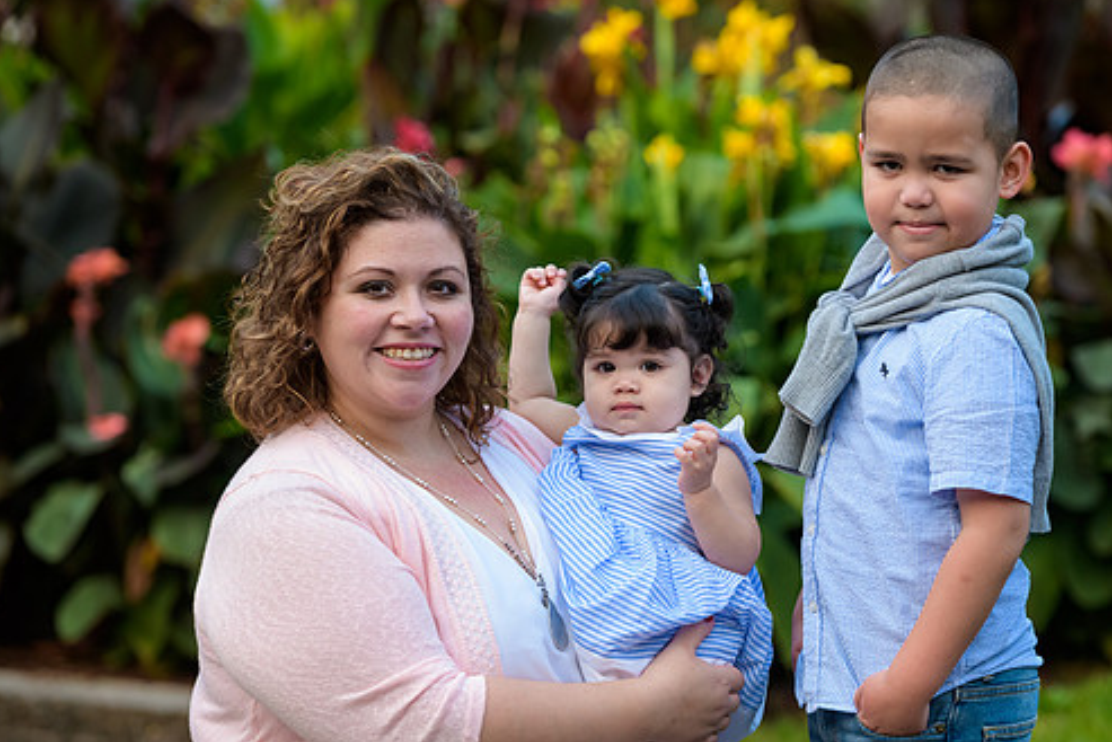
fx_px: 4542
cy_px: 387
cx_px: 643
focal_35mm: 147
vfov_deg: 9.3
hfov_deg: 14.0
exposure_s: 1/200
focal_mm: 125
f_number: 4
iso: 800
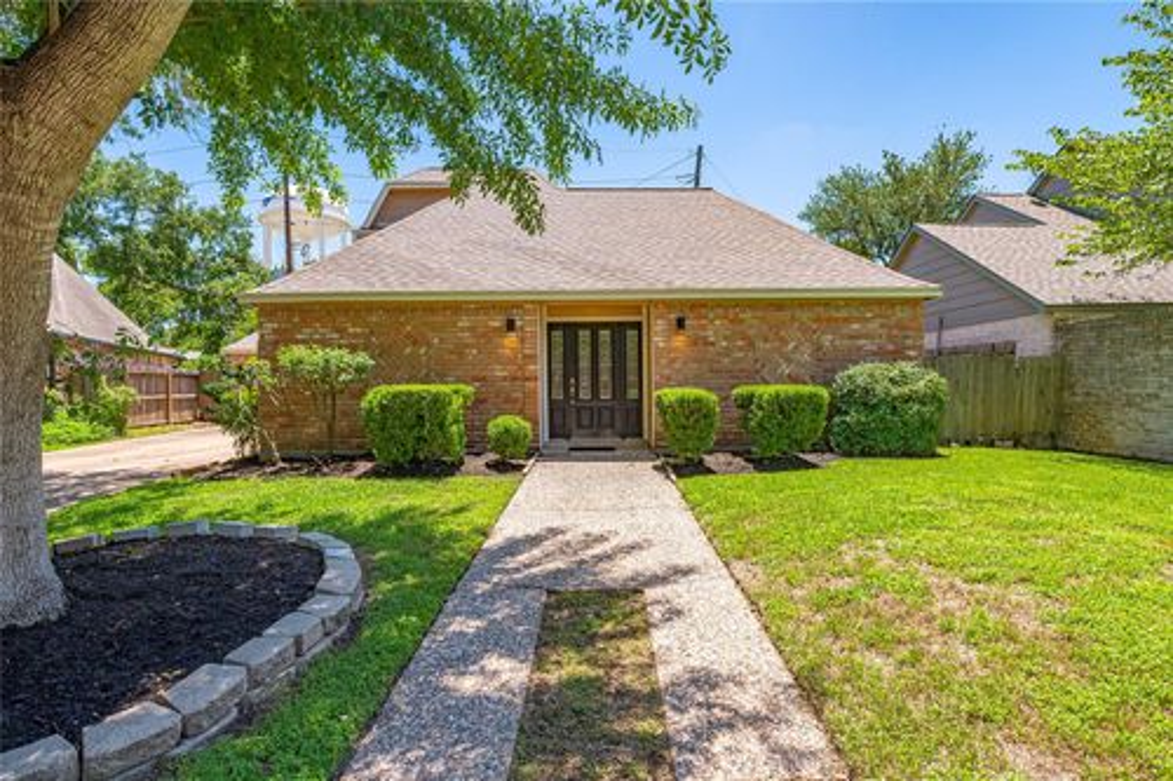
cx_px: 586
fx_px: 619
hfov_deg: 86.9
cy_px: 390
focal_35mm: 19
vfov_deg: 64.5
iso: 125
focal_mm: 19
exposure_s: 1/250
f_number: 10
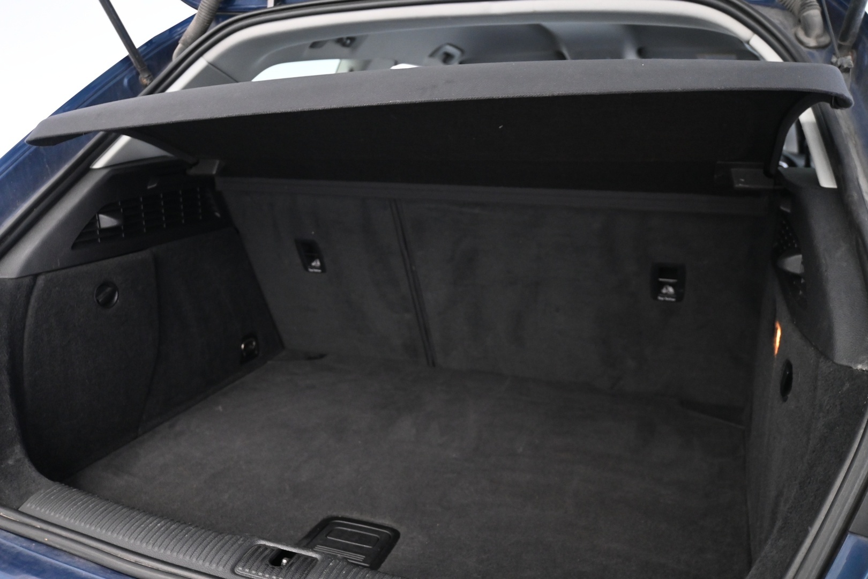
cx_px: 434
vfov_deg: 43.6
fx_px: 723
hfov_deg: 61.9
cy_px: 290
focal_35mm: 30
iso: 2000
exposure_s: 1/30
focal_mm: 20
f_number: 3.8
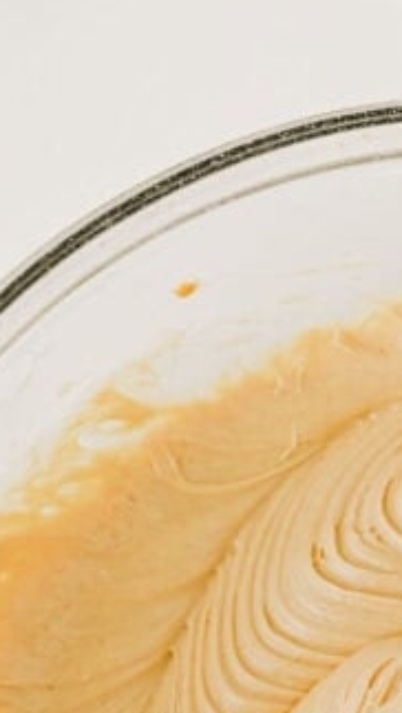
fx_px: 3142
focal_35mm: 166
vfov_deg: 12.8
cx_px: 478
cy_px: 711
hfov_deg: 7.3
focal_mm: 50
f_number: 4.5
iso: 160
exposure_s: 1/160
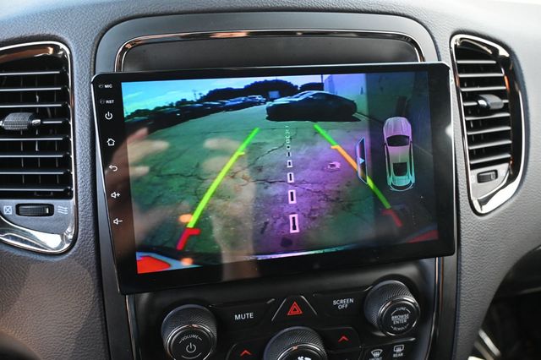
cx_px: 270
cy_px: 180
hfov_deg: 60.7
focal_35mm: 31
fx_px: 462
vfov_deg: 42.6
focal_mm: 20.5
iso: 1600
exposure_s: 1/125
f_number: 3.8
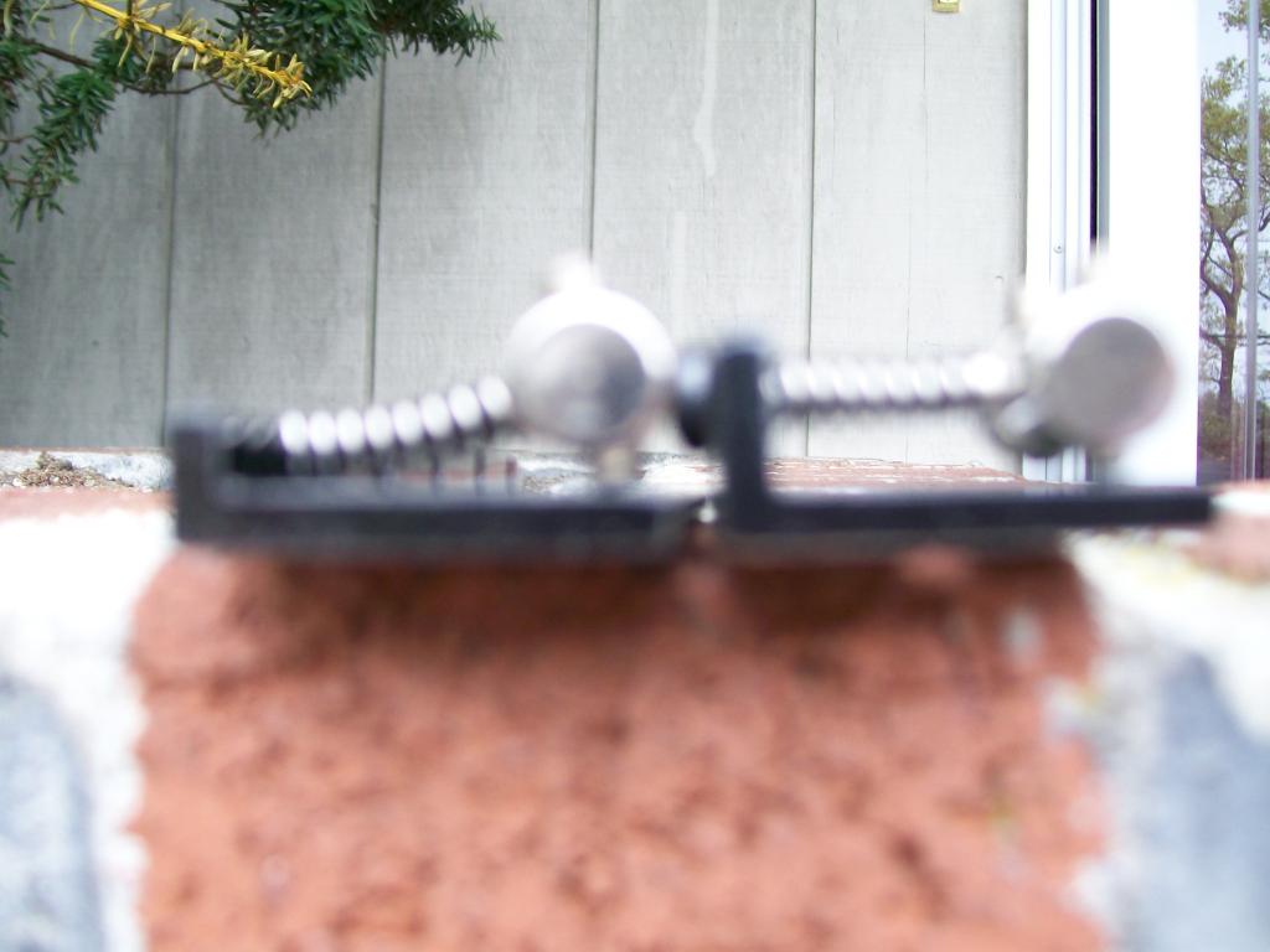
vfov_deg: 39.7
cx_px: 635
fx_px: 1321
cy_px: 476
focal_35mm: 36
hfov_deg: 51.4
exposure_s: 1/49
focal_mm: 6
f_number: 2.7
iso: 80
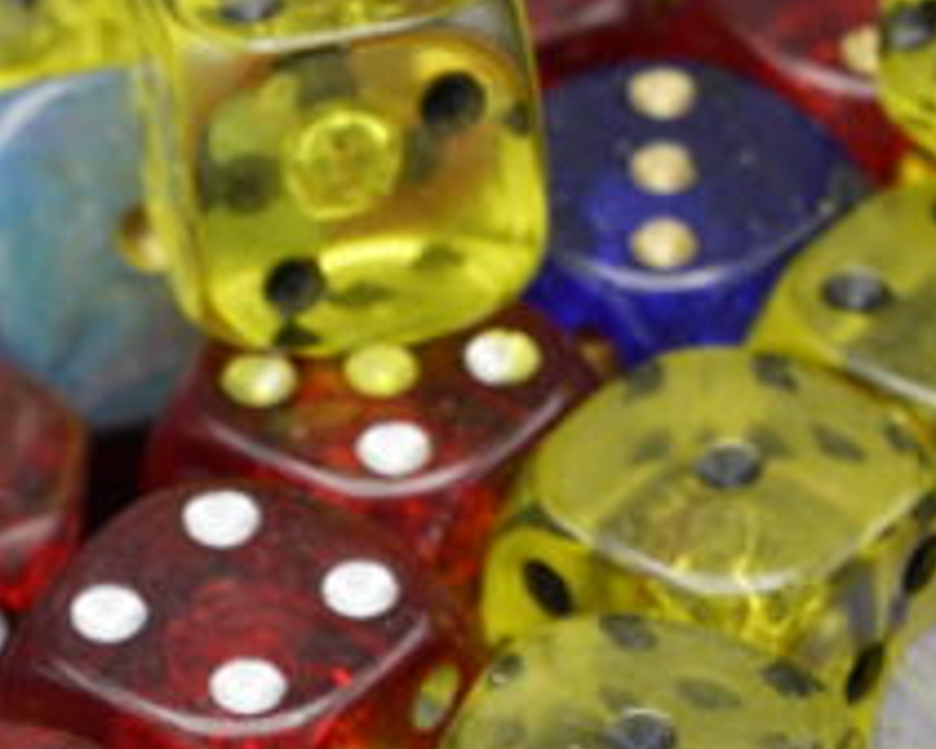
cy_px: 782
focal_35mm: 298
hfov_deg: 6.5
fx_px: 8259
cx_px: 138
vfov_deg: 5.2
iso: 100
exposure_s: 1/5
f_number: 14
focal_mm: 105
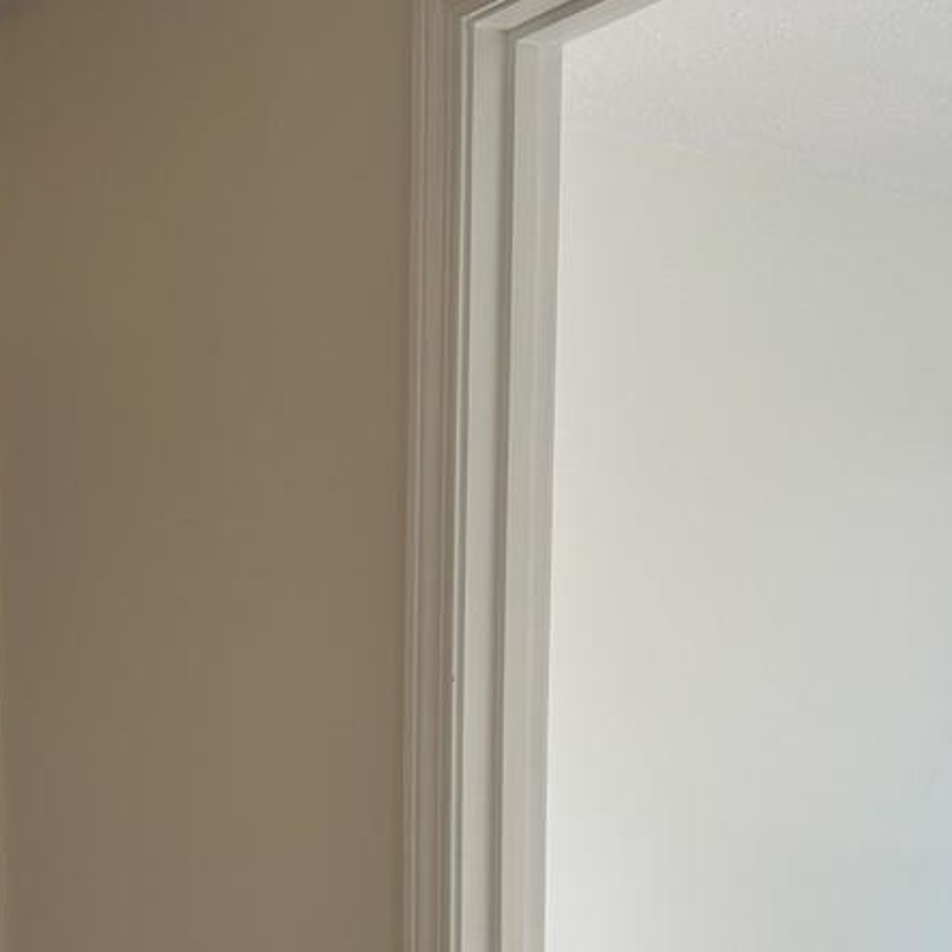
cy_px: 785
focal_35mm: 53
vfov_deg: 31.2
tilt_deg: -4.0
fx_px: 1649
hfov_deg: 31.3
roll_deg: -0.2
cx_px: 180
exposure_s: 1/120
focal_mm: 5.7
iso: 40
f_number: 1.5
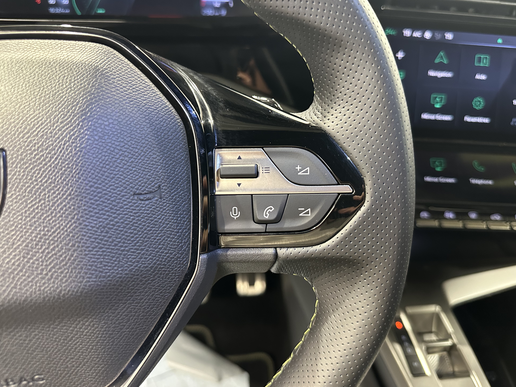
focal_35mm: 25
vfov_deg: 54.9
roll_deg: -2.5
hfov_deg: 69.4
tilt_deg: -27.2
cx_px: 263
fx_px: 373
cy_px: 191
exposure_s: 1/50
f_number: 1.78
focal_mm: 6.86
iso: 640
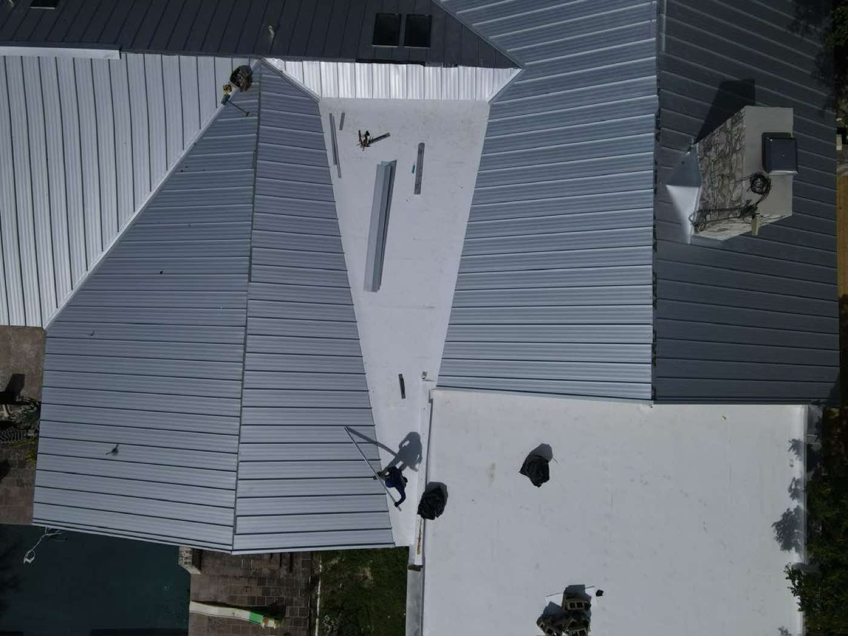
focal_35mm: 24
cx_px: 424
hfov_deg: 71.6
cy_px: 318
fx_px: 588
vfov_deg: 56.8
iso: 100
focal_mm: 4.5
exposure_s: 1/4000
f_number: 2.8
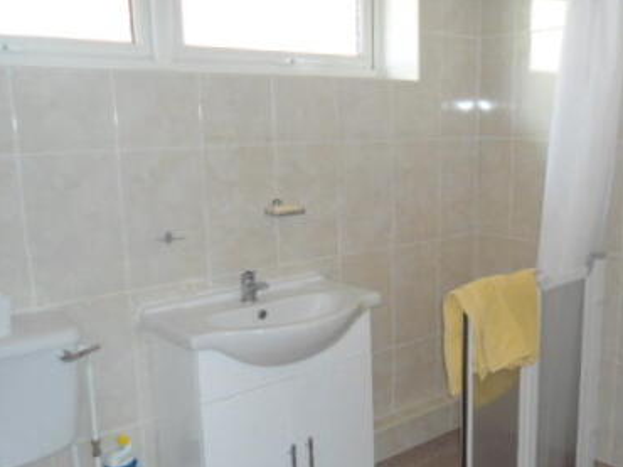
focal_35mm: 41
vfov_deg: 34.9
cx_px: 434
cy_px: 299
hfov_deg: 44.9
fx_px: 737
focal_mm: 4.7
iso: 200
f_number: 2.8
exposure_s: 1/30
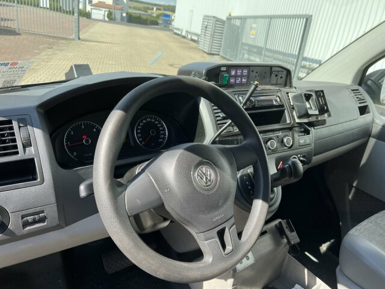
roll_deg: -8.9
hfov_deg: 67.3
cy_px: 144
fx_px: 289
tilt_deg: -22.9
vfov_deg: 53.1
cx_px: 192
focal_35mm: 26
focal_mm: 5.7
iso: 50
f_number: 1.5
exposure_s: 1/982
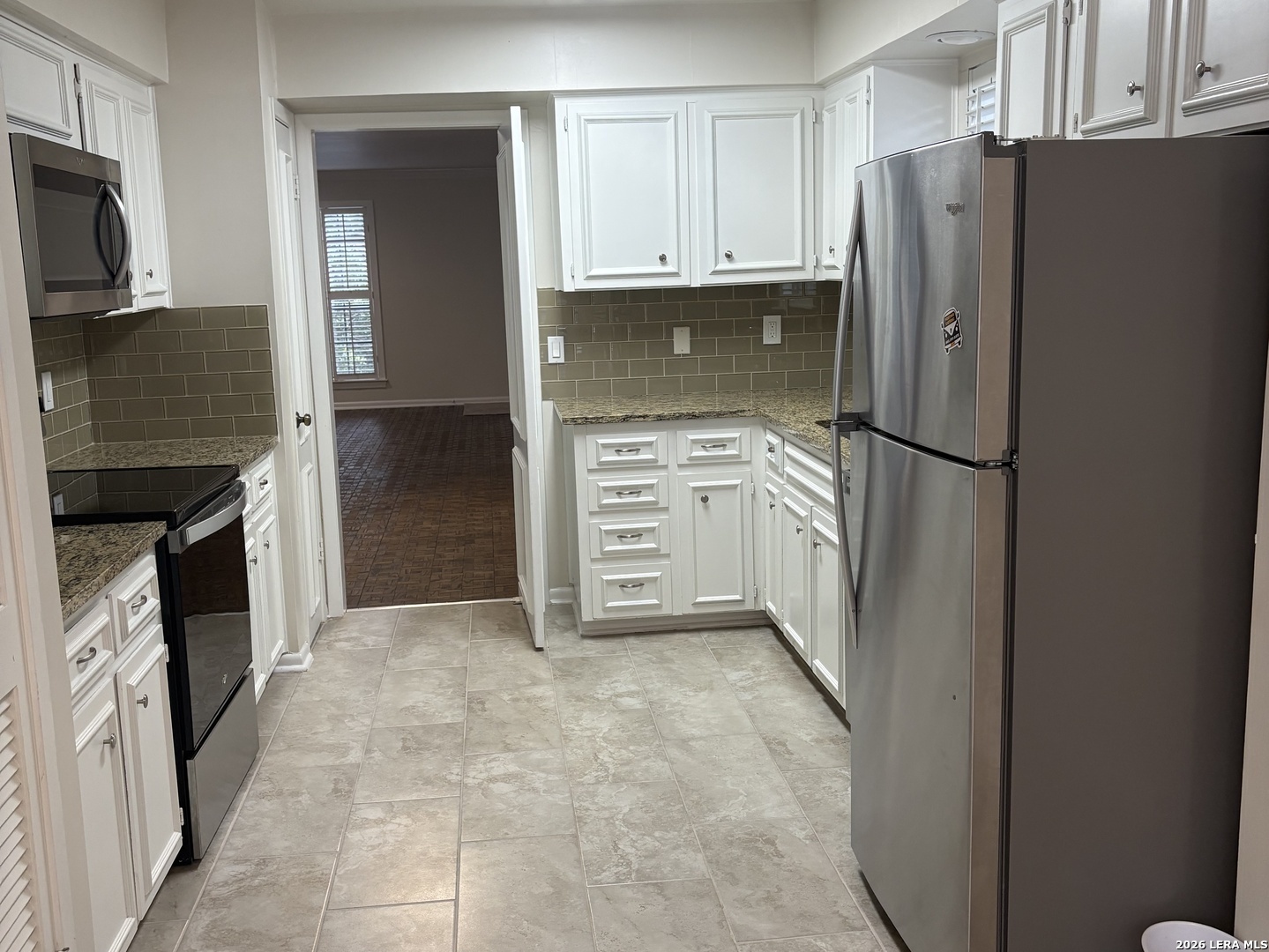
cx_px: 634
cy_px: 476
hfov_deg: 67.3
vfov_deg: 53.1
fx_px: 953
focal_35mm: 26
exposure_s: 1/120
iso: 125
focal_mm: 5.96
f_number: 1.6
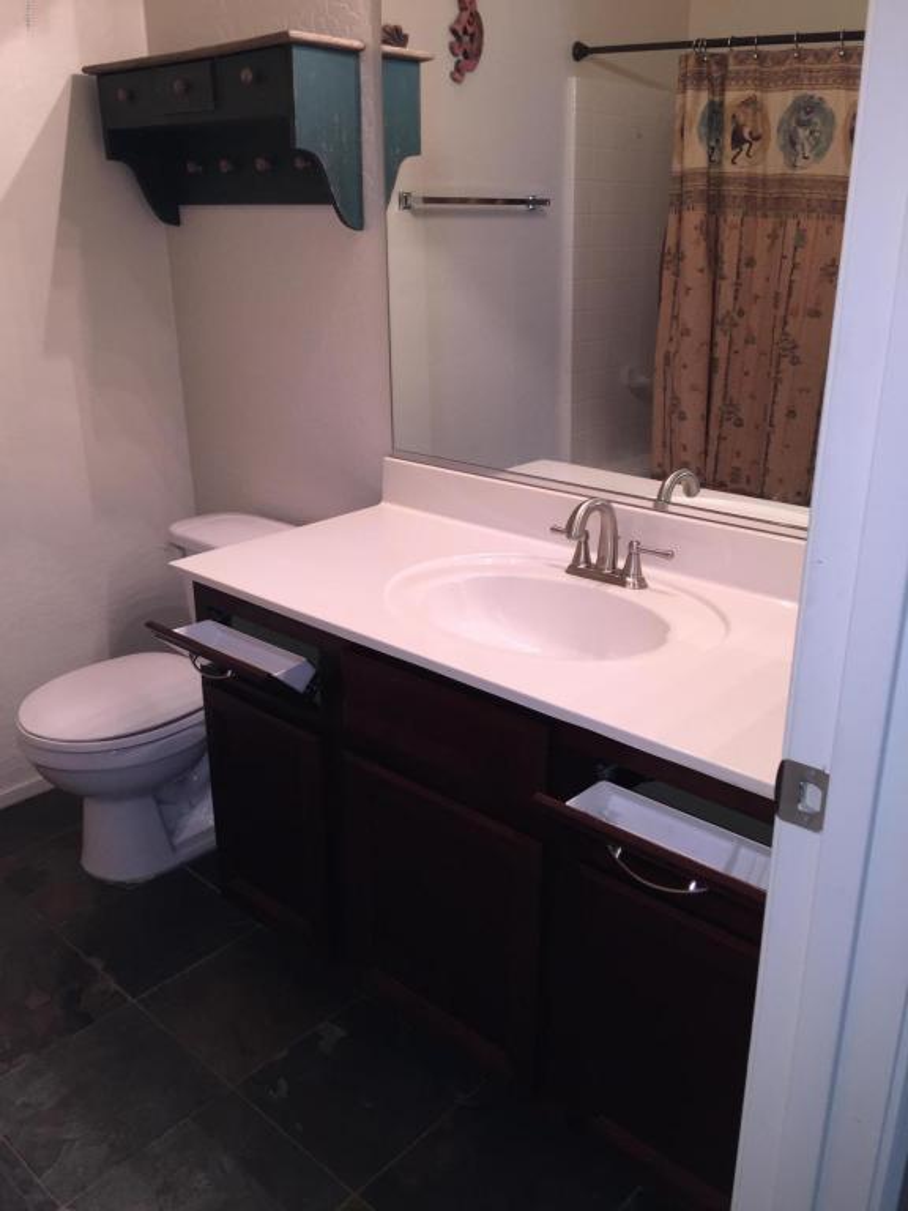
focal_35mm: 29
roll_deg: +0.4
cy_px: 606
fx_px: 1014
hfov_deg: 48.2
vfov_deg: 61.7
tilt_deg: -20.0
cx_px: 454
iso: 50
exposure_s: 1/30
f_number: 2.2
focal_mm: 4.15
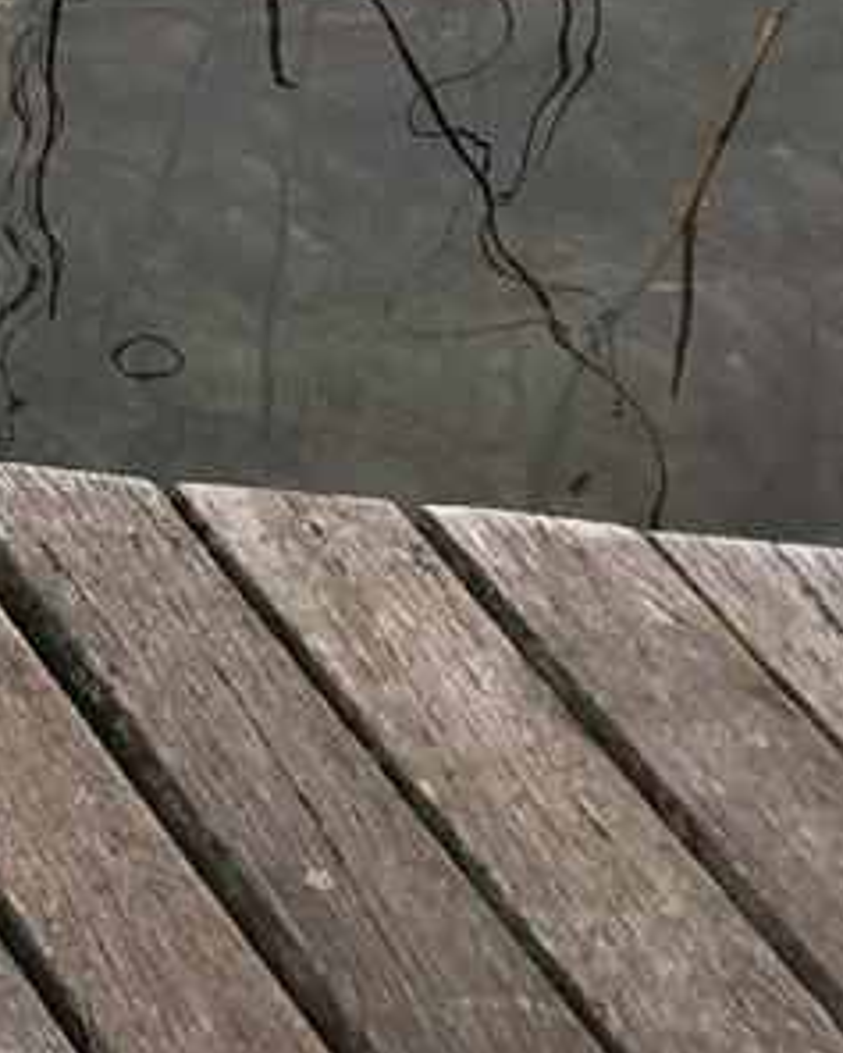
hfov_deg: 9.4
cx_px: -925
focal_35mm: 153
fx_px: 4769
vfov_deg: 12.2
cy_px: -391
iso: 25
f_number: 2.2
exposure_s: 1/331
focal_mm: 4.15
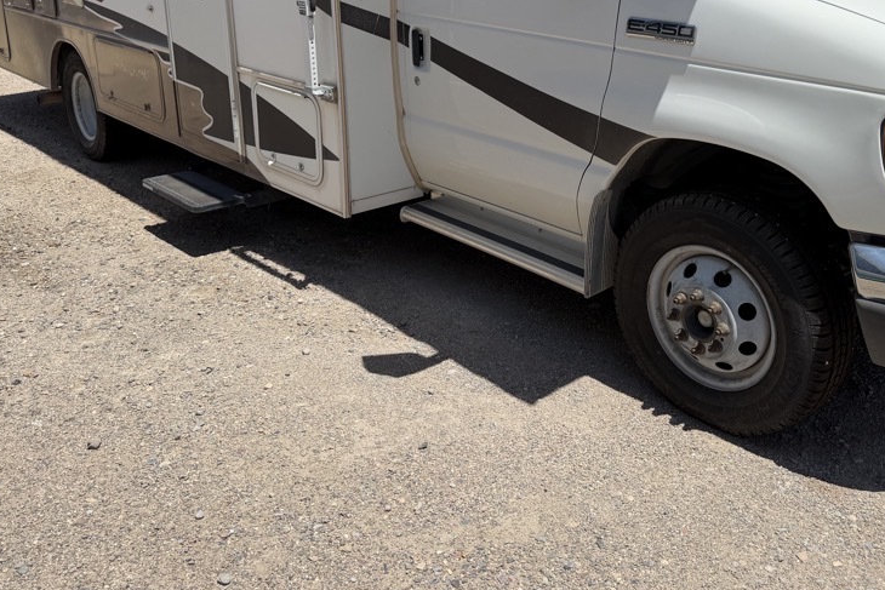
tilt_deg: -14.5
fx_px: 861
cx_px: 508
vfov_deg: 37.0
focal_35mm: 35
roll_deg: +0.0
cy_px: 154
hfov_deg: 54.2
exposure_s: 1/6711
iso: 100
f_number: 1.78
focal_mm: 6.76
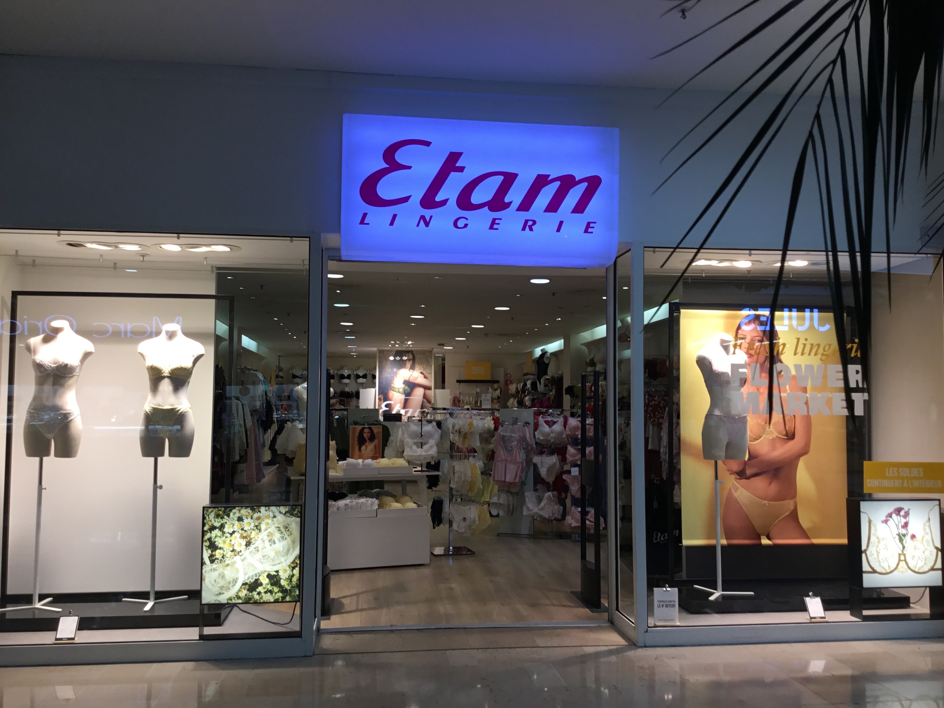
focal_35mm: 31
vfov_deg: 45.4
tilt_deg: +6.4
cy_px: 354
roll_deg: +1.7
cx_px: 472
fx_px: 845
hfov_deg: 58.4
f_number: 2.4
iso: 50
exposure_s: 1/100
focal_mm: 3.3
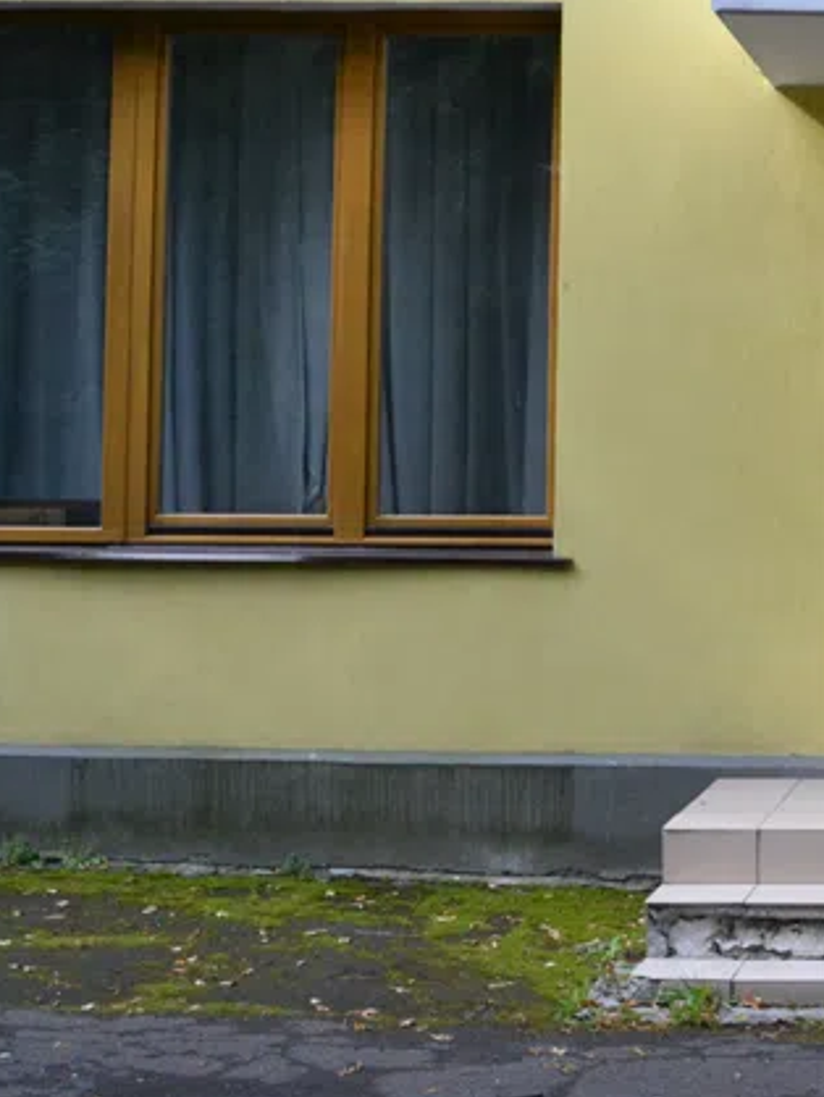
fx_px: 2352
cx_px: 1152
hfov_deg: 18.2
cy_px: 363
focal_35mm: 74
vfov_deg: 26.1
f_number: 9
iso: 1600
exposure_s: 1/320
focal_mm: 21
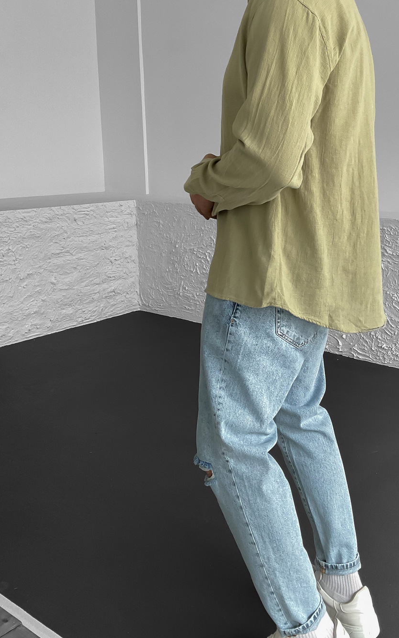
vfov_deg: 52.6
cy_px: 274
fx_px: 644
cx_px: 287
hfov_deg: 33.9
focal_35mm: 37
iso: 64
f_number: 1.8
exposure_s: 1/120
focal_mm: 3
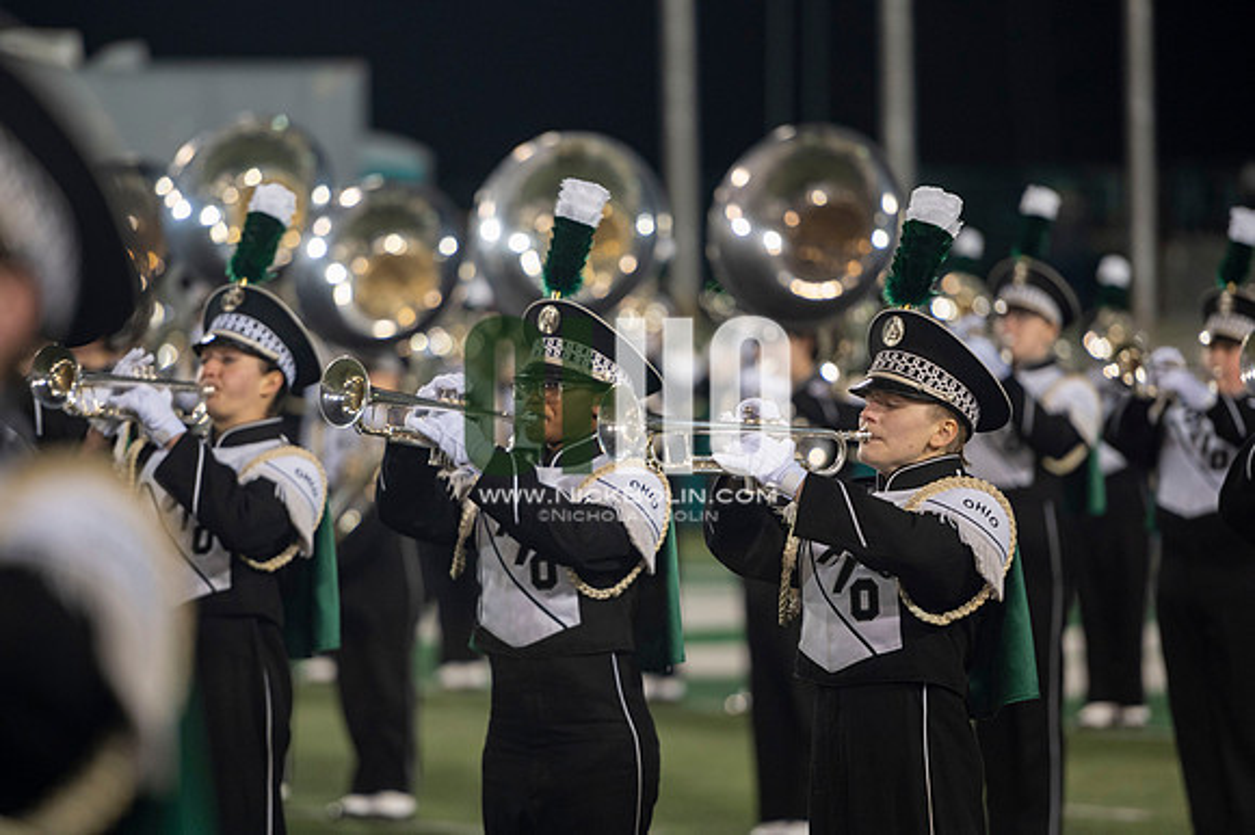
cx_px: 628
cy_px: 418
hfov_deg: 10.6
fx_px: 6794
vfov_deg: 7.0
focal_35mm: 195
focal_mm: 195
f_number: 2.8
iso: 1000
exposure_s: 1/500
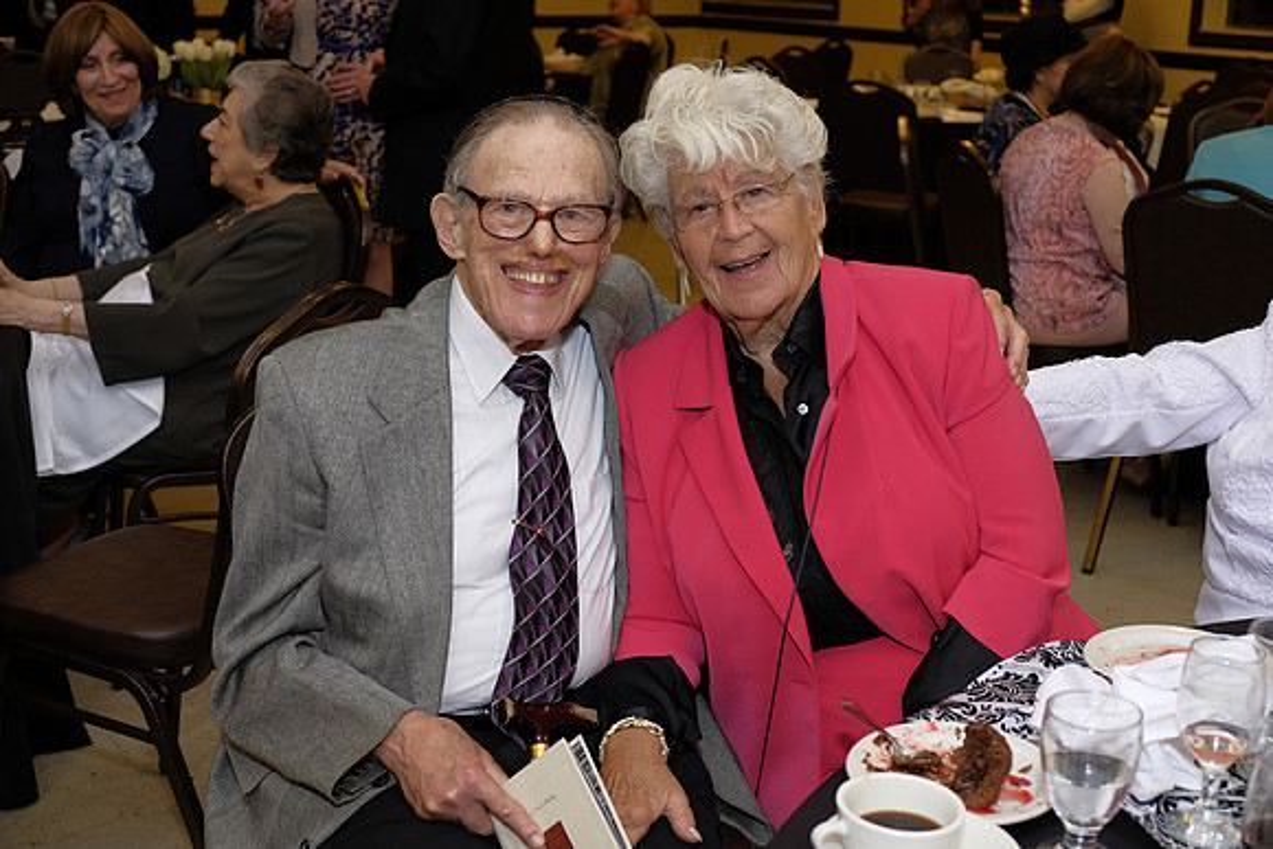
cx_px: 636
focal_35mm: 47
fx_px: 1662
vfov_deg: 28.7
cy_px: 424
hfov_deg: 41.9
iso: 1000
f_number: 3.6
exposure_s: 1/180
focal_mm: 31.5
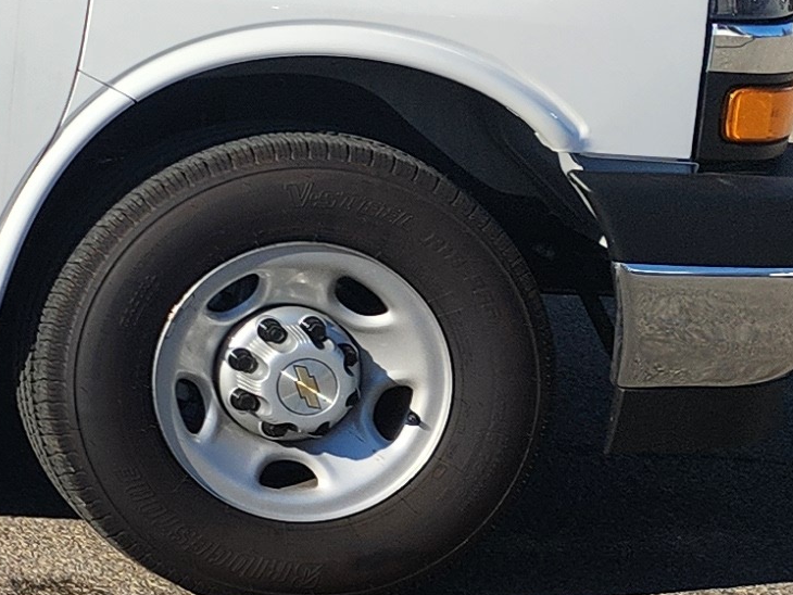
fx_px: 2887
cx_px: -1059
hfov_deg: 12.5
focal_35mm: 126
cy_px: -113
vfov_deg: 11.5
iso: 20
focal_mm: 5.4
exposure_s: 1/2483
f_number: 1.8
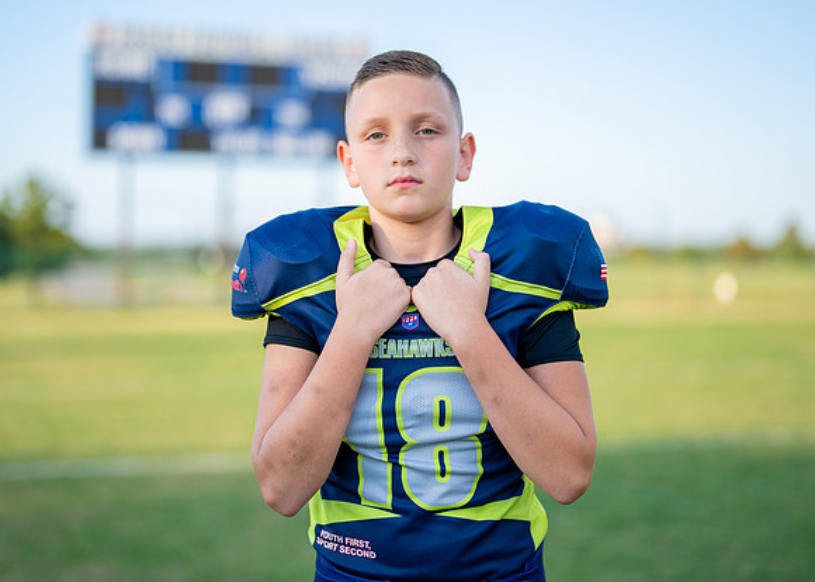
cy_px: 265
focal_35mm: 63
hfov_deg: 31.2
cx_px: 383
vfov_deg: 22.6
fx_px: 1458
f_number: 1.2
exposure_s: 1/2500
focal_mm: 50
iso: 100
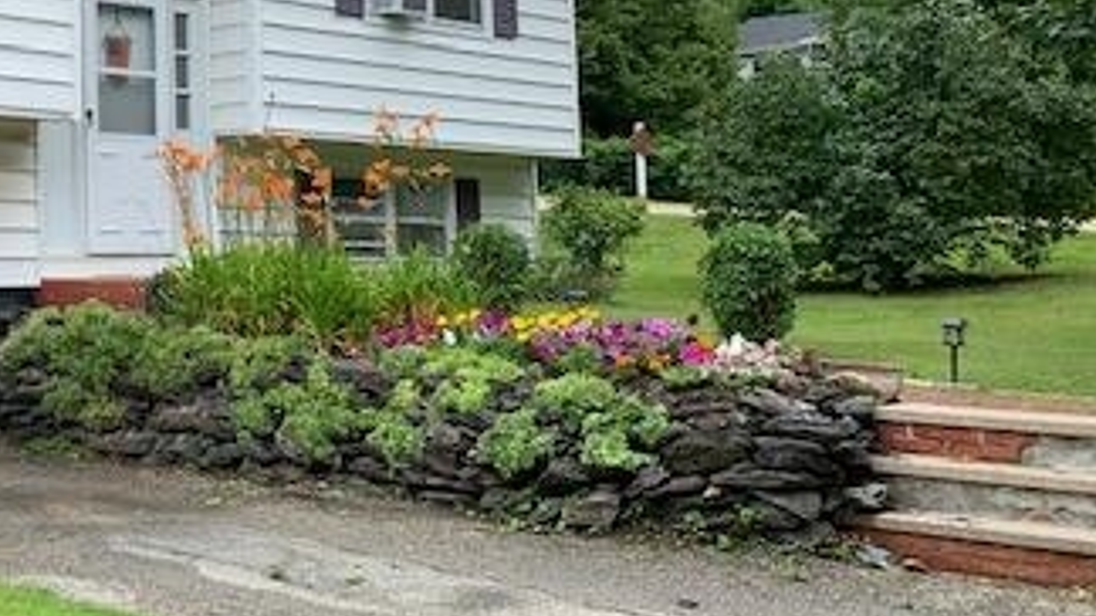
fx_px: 1627
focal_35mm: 56
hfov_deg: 34.2
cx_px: 20
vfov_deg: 20.9
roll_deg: -0.4
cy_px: 47
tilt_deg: +8.2
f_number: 1.8
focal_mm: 4.25
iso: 25
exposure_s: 1/701
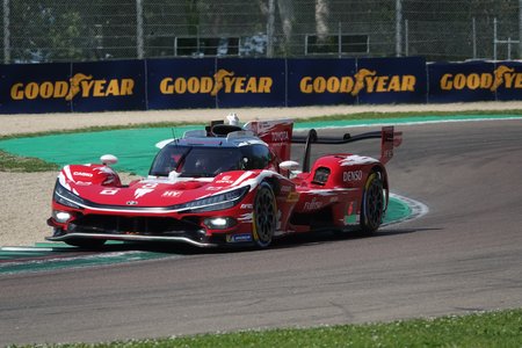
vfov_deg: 3.4
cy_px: 174
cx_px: 261
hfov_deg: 5.2
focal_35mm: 400
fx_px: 5800
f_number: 5
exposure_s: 1/800
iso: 100
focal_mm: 146.76
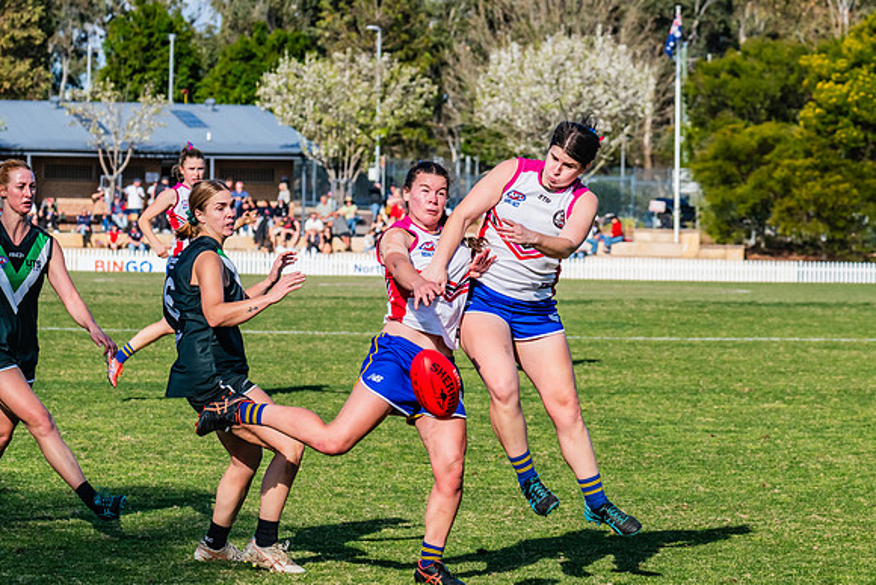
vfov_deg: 7.1
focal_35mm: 193
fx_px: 4689
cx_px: 496
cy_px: 253
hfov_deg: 10.7
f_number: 11
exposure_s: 1/1600
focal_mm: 170
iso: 800
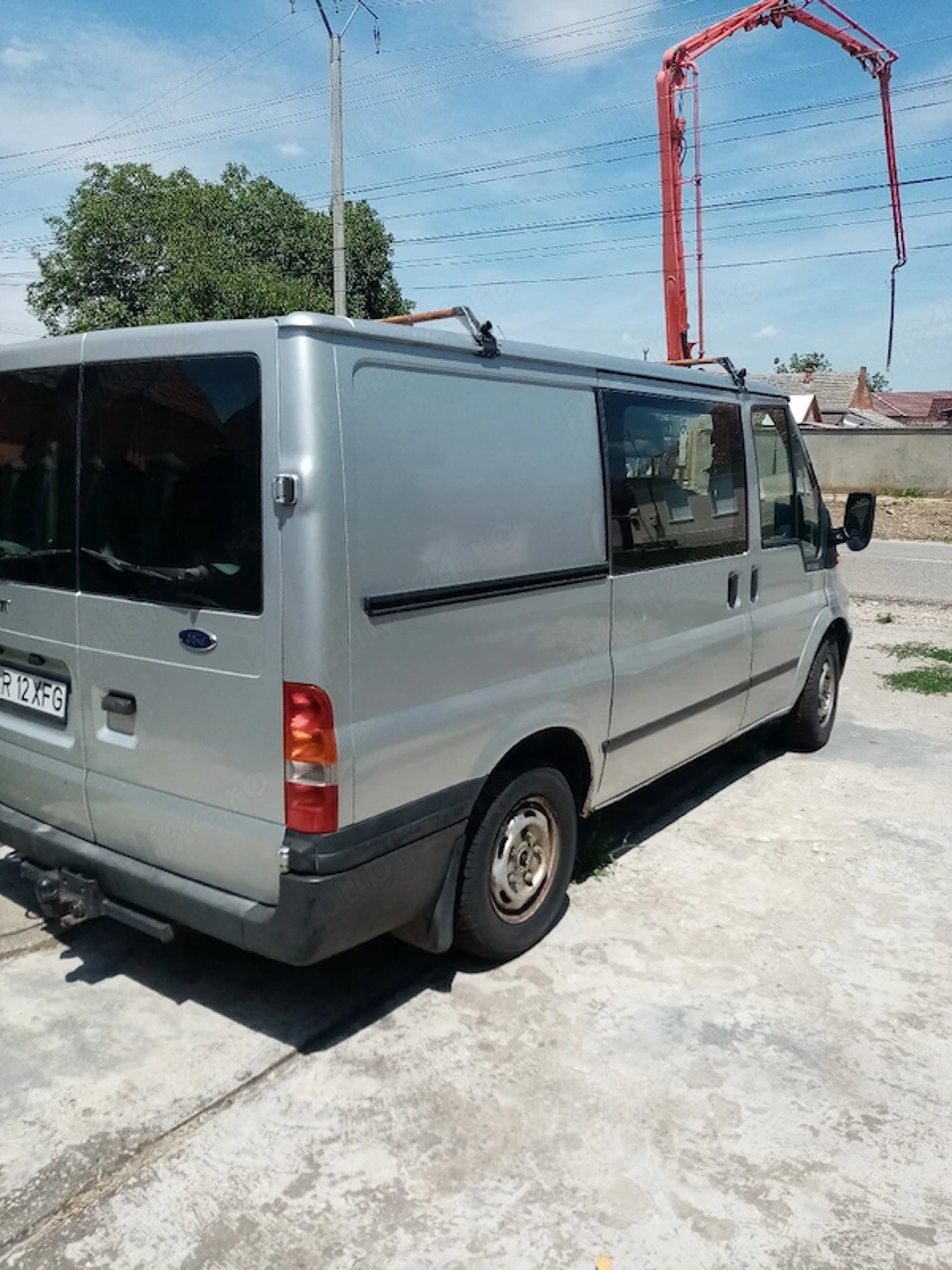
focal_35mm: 26
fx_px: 953
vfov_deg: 67.3
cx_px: 476
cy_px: 635
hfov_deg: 53.1
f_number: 1.8
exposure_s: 1/2000
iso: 105
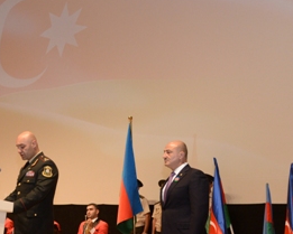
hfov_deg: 26.5
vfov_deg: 22.1
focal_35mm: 69
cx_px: 22
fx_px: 599
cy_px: 144
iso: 2200
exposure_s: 1/100
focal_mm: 30
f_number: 4
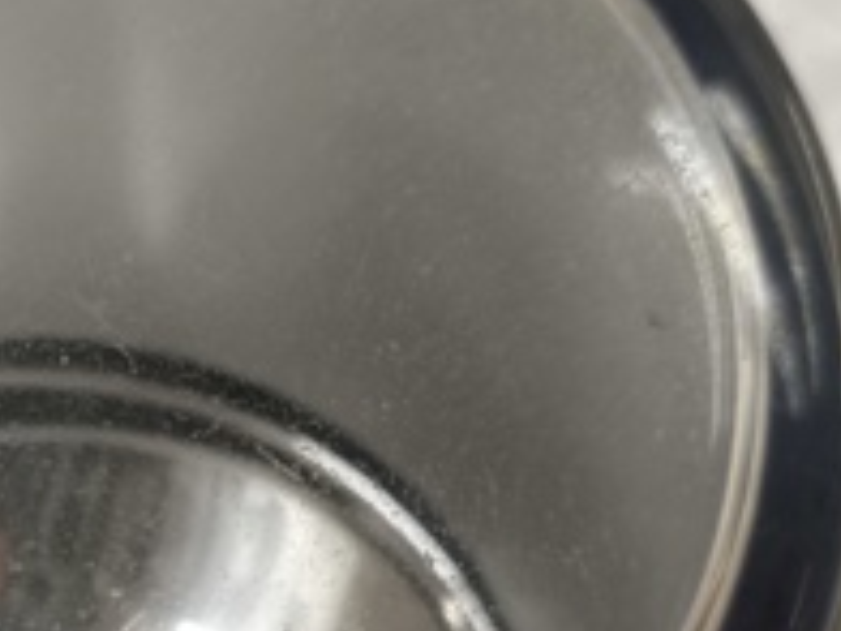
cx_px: 103
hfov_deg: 25.3
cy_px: 464
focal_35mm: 75
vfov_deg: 19.5
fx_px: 1822
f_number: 1.7
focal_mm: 5.35
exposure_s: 1/100
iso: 250
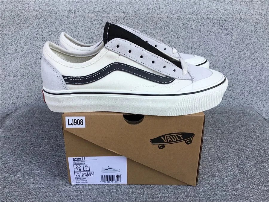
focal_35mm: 31
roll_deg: -0.4
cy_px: 101
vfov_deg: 45.4
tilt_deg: -21.0
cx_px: 134
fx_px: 241
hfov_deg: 58.4
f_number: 2.4
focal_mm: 3.3
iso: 25
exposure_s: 1/422
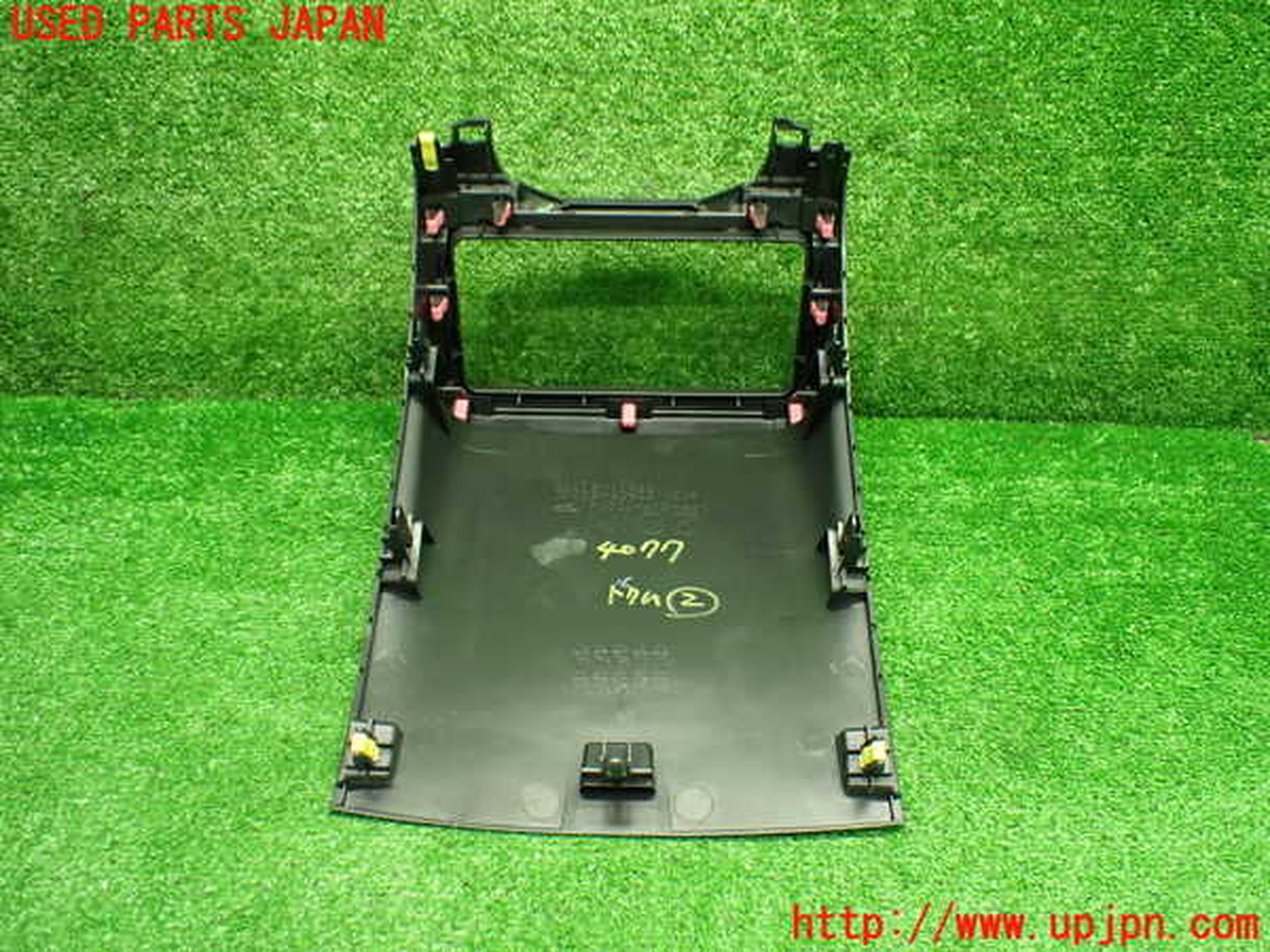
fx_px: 1101
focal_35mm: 30
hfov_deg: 60.0
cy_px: 476
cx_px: 635
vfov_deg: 46.8
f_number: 2.3
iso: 800
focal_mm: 5.4
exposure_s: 1/80
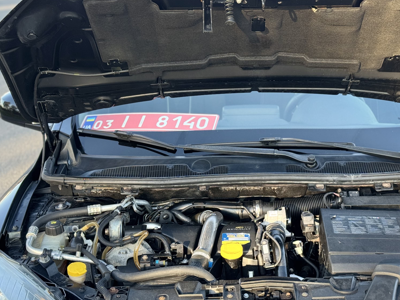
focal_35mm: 65
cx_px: 257
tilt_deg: -17.3
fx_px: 751
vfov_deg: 22.6
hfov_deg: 29.7
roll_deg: -1.1
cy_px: 174
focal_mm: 6.76
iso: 64
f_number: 1.78
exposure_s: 1/239
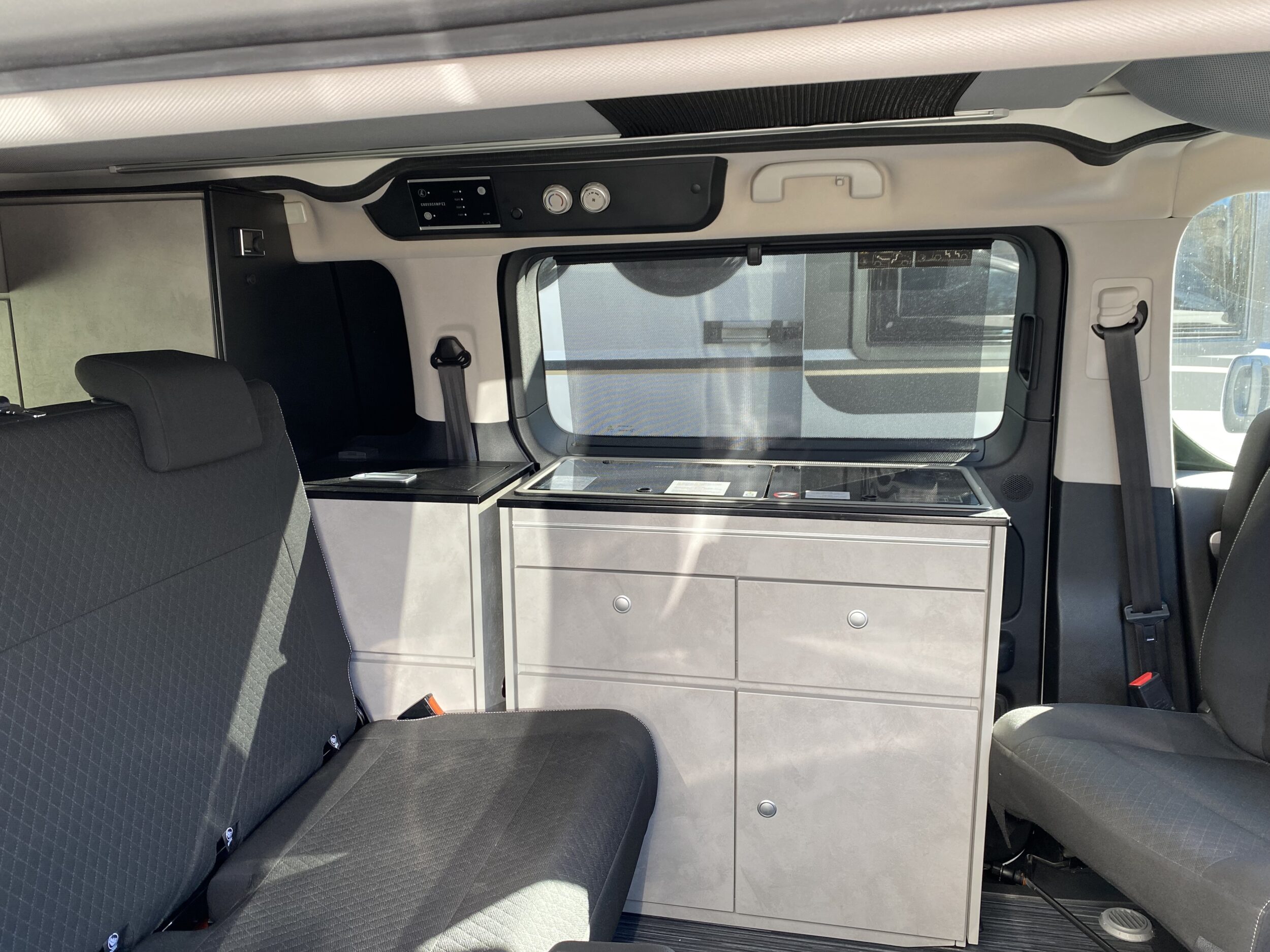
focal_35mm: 26
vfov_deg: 53.1
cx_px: 635
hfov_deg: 67.3
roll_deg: +3.6
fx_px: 954
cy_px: 476
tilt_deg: -9.5
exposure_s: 1/122
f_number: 1.8
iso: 80
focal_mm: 4.25
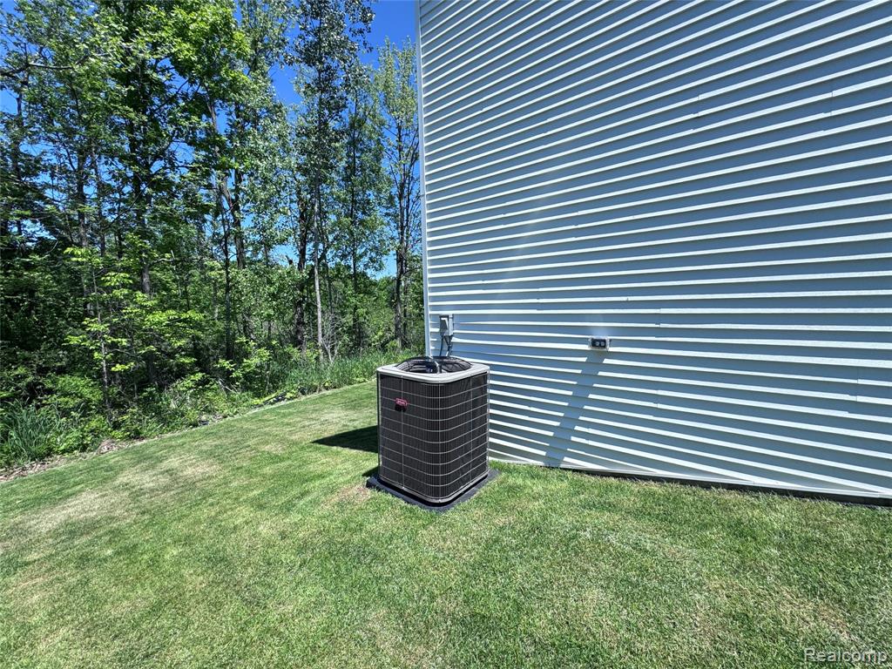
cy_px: 334
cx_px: 446
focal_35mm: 14
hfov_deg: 102.1
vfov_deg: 85.7
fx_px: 361
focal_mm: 2.22
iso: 50
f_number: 2.2
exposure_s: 1/1160
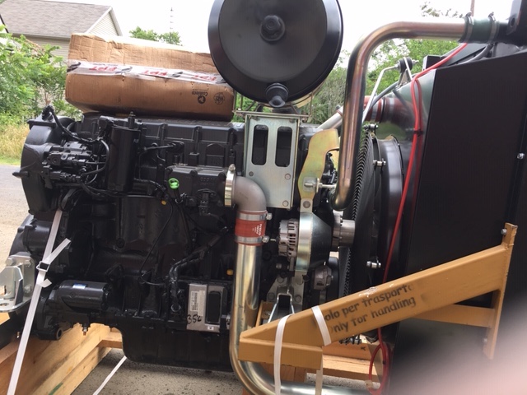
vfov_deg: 48.2
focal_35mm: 29
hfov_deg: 61.7
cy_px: 198
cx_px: 264
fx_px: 442
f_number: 2.2
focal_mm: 4.15
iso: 25
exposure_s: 1/286
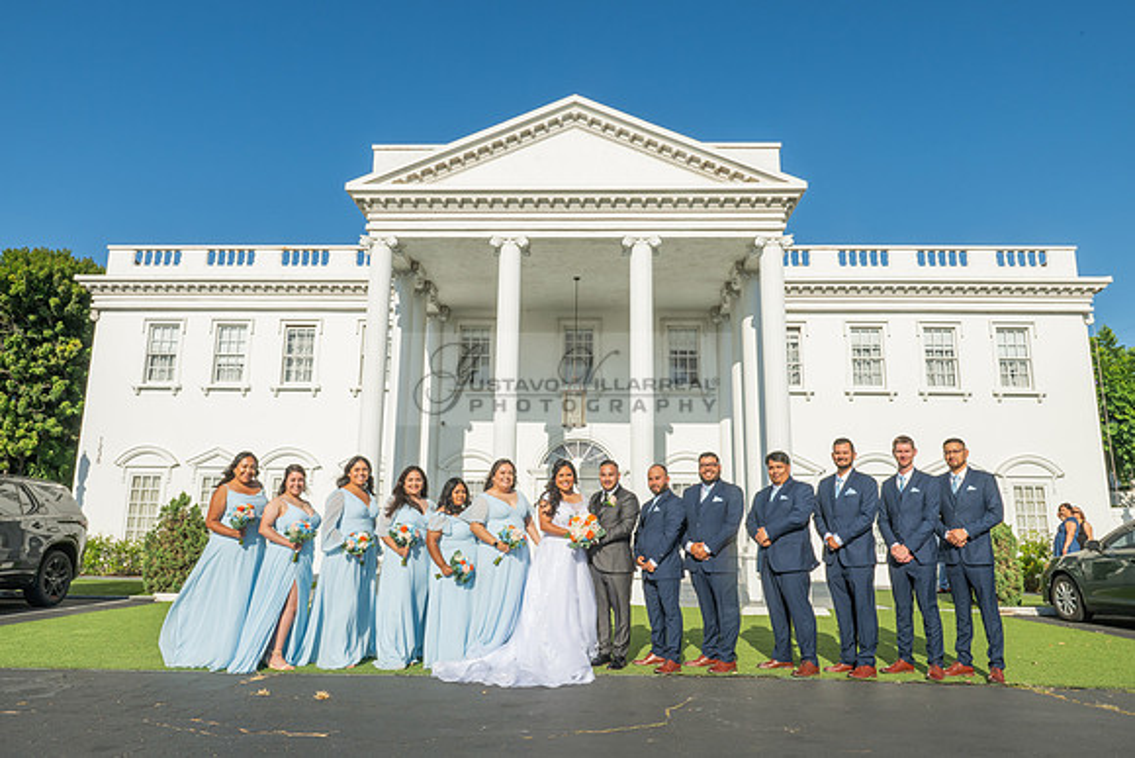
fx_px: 791
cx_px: 553
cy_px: 379
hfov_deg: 71.3
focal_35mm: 25
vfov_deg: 51.2
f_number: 16
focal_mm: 24
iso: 200
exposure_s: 1/200
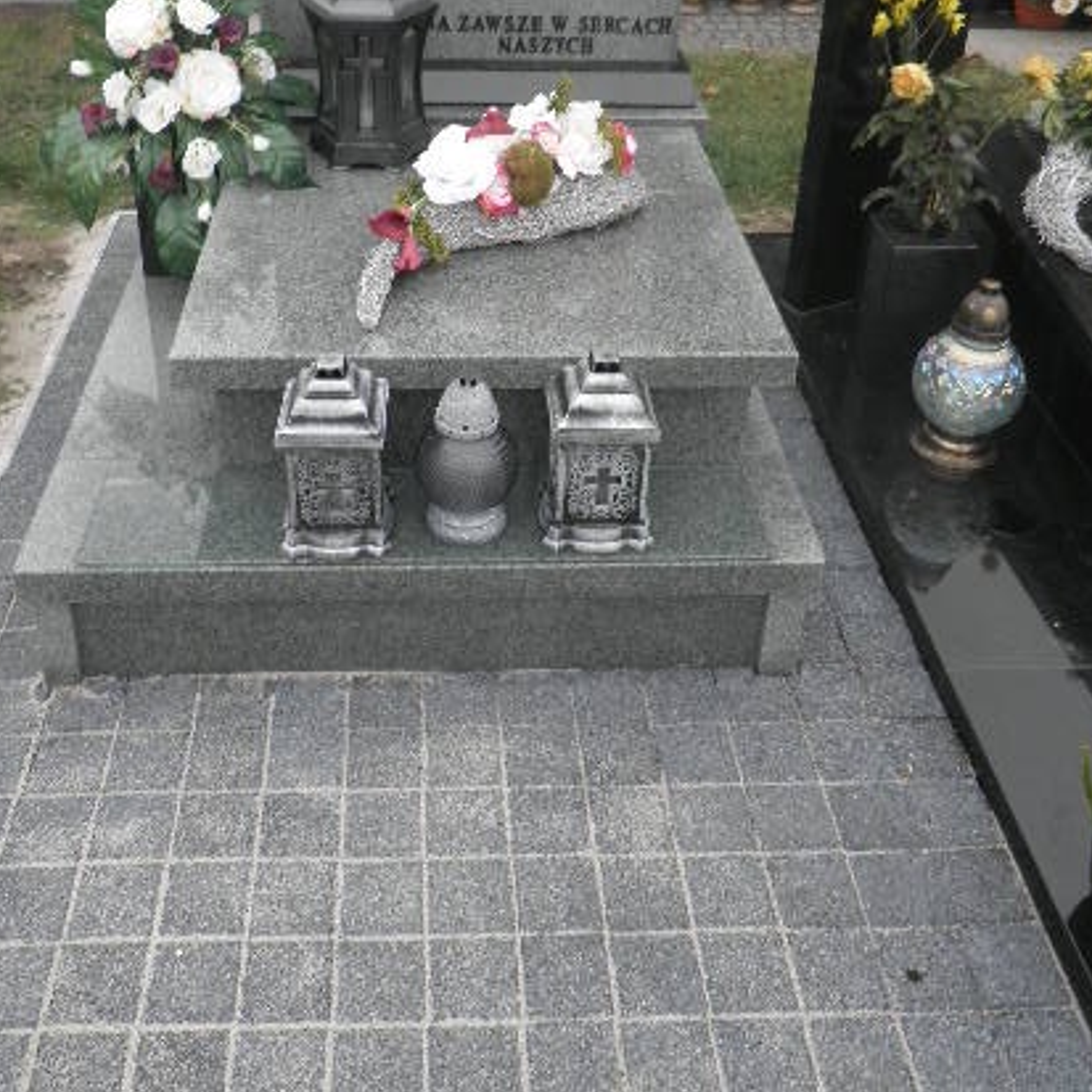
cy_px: 291
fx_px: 1321
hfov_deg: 44.9
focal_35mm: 37
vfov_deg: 43.7
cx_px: 487
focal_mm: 5
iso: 64
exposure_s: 1/60
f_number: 3.5
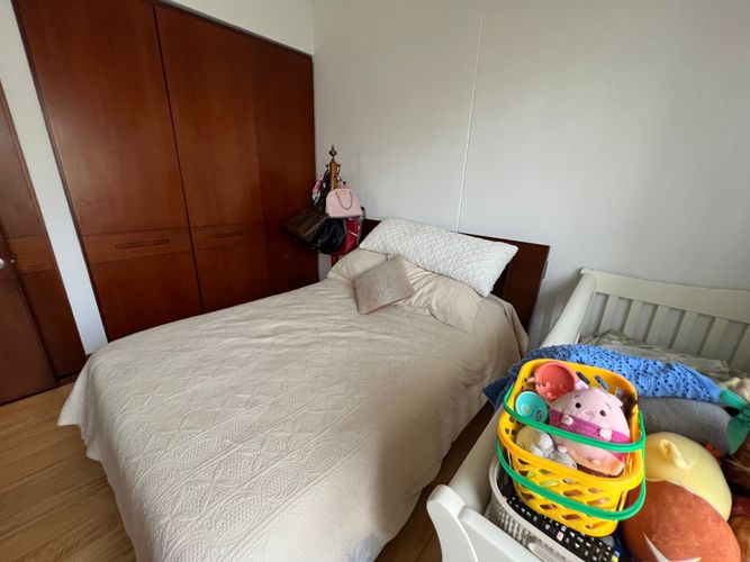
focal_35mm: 13
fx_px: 282
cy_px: 281
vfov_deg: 89.9
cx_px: 375
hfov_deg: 106.2
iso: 250
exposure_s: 1/74
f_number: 1.8
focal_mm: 1.57
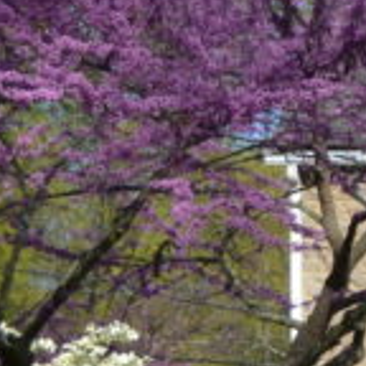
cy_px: 236
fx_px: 3038
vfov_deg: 6.9
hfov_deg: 6.5
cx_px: 963
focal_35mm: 254
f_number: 4.5
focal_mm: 28
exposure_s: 1/1600
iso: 200
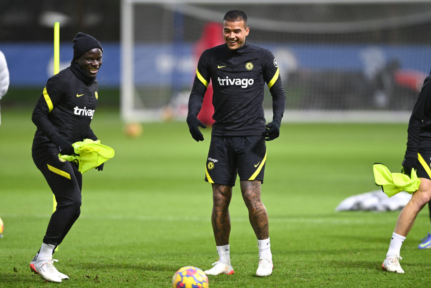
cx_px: 216
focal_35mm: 400
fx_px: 4789
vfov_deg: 3.4
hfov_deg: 5.2
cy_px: 144
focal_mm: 400
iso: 2500
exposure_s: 1/1000
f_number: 3.2
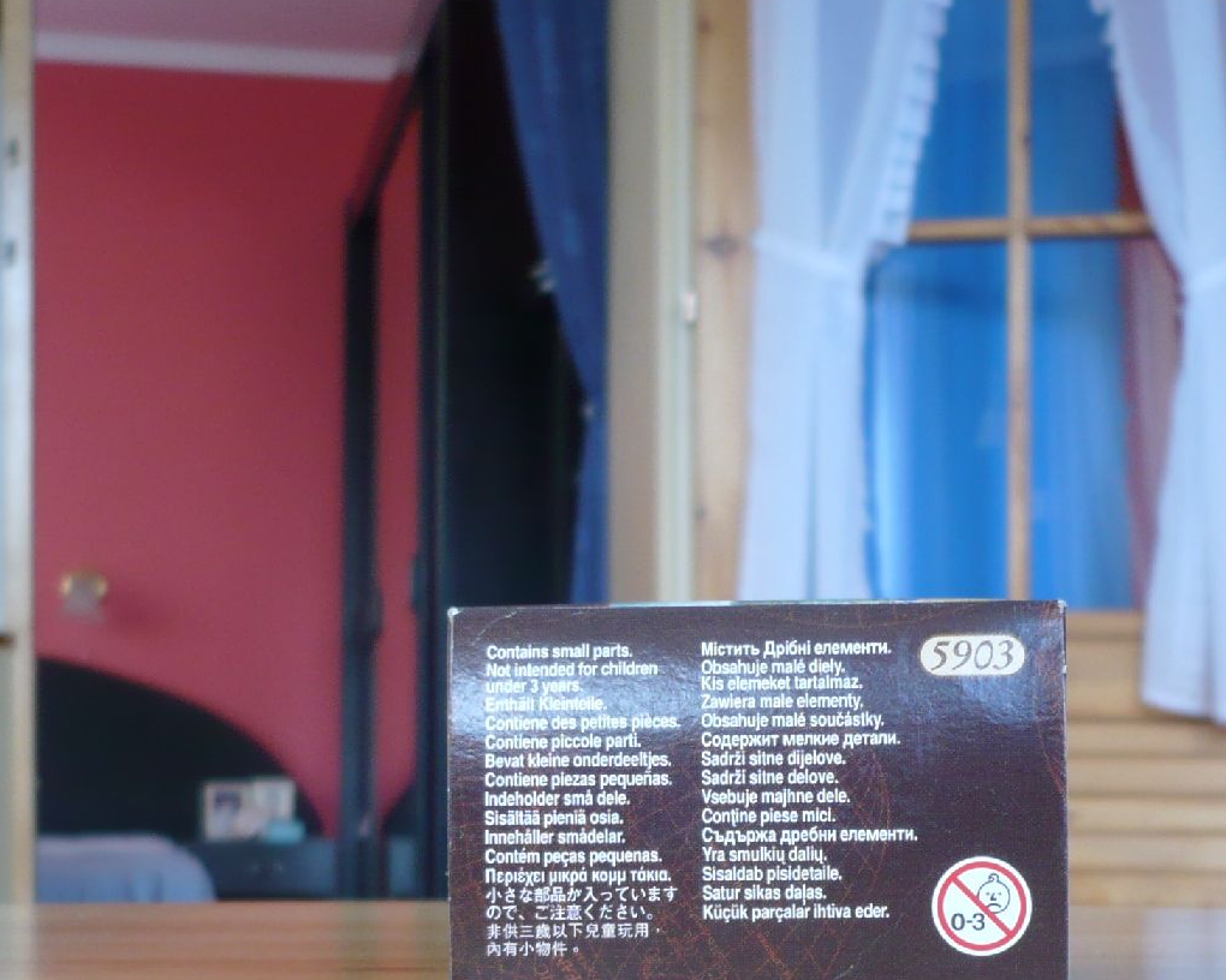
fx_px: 2395
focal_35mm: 66
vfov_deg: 22.8
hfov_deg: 28.7
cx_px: 677
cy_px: 814
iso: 100
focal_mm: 5.8
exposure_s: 1/20
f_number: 2.8
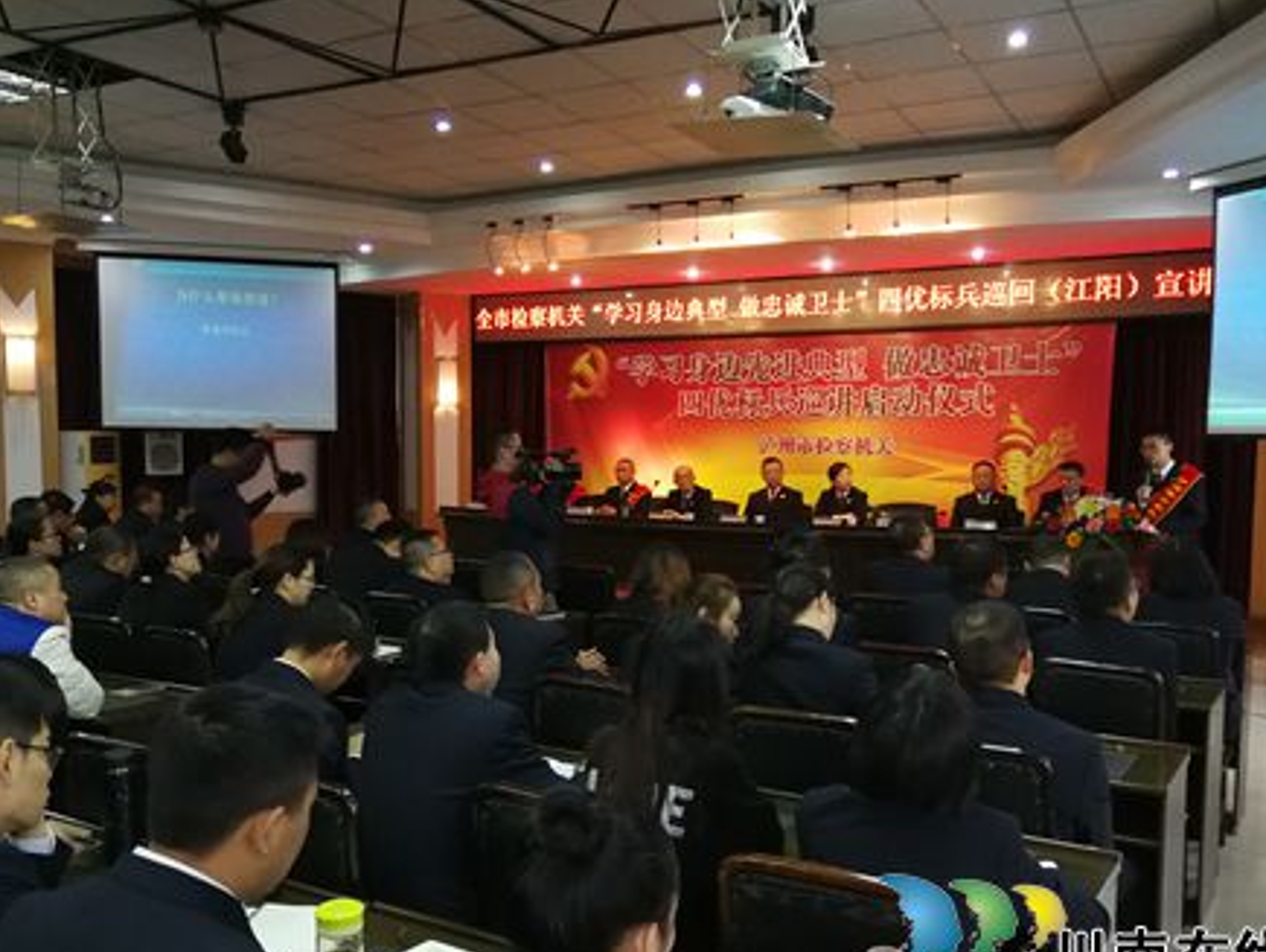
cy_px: 537
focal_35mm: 31
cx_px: 669
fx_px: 1135
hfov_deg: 58.3
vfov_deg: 45.4
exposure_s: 1/33.3
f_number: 2.2
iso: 400
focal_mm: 3.95
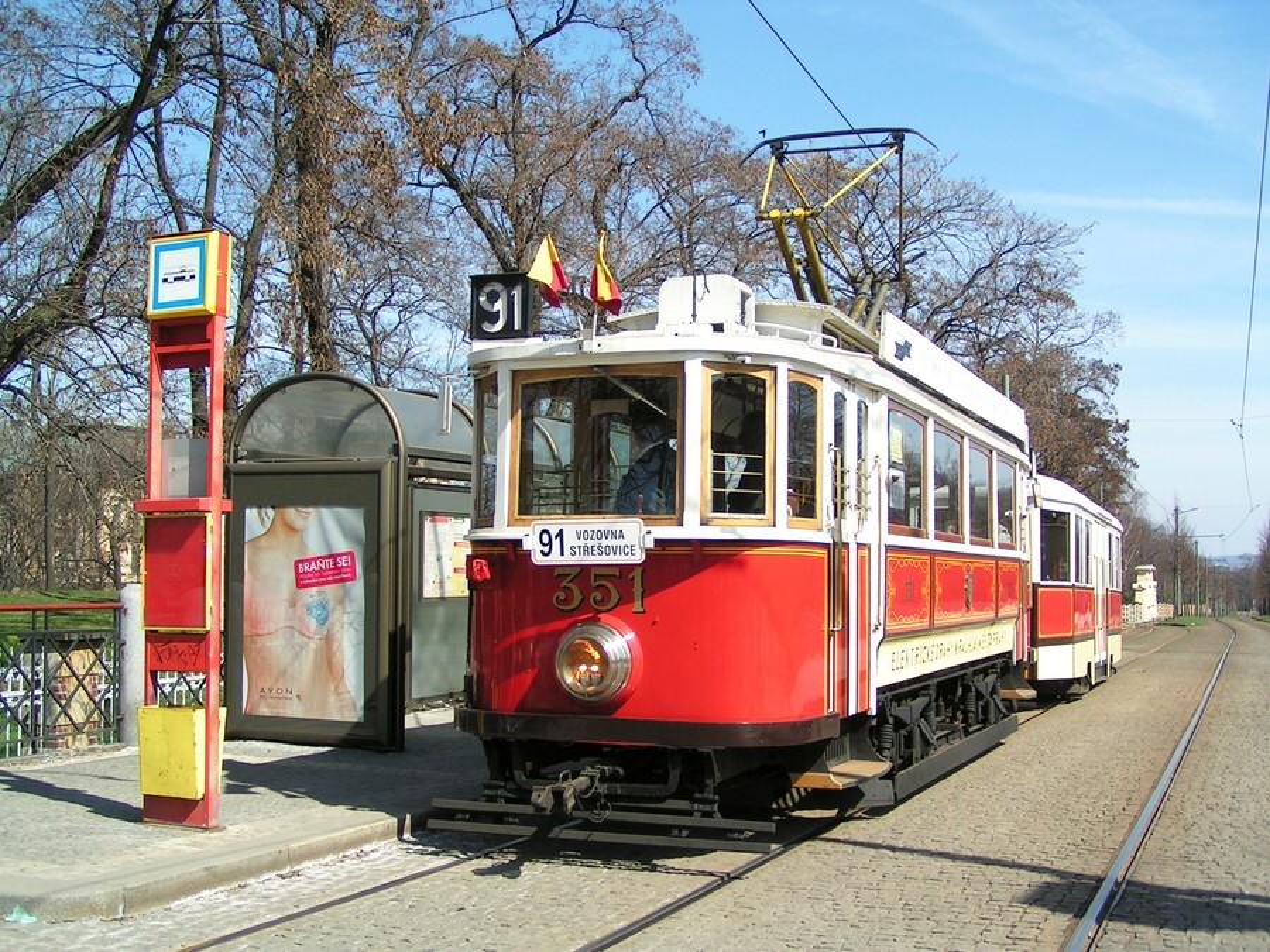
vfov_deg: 35.1
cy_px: 476
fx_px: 1504
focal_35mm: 41
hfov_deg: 45.8
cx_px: 635
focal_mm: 6.3
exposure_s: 1/1000
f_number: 3.2
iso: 50
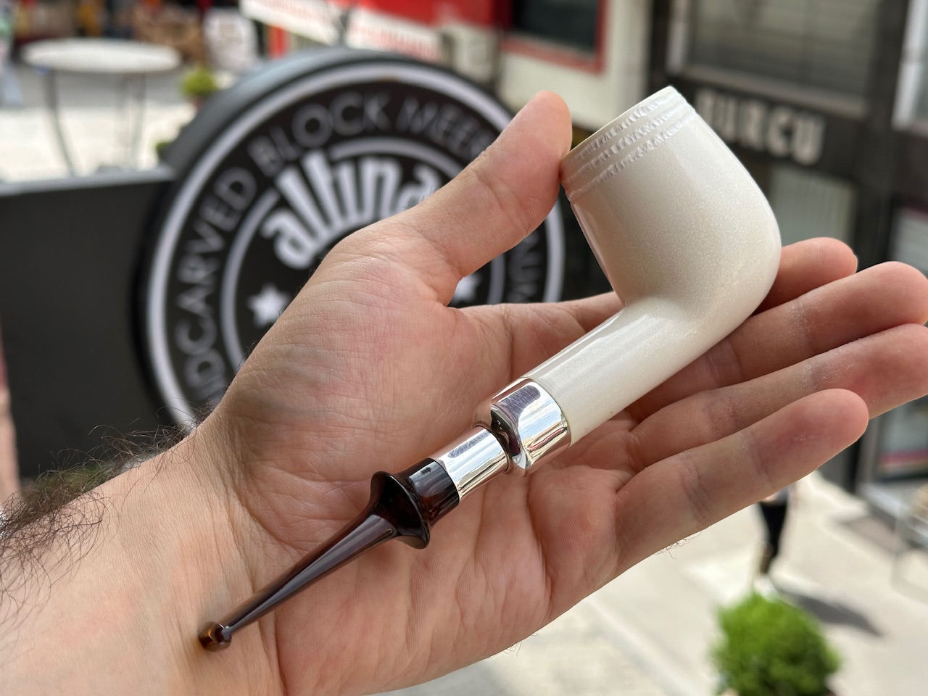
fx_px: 1287
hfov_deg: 39.7
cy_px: 348
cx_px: 464
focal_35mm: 48
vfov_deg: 30.3
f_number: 1.78
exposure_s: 1/1157
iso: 64
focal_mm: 6.86
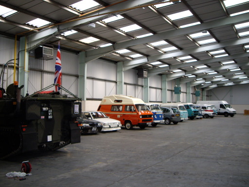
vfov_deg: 37.7
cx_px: 124
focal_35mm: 38
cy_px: 94
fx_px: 273
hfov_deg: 49.0
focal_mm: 6.2
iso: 100
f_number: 2.7
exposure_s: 1/60
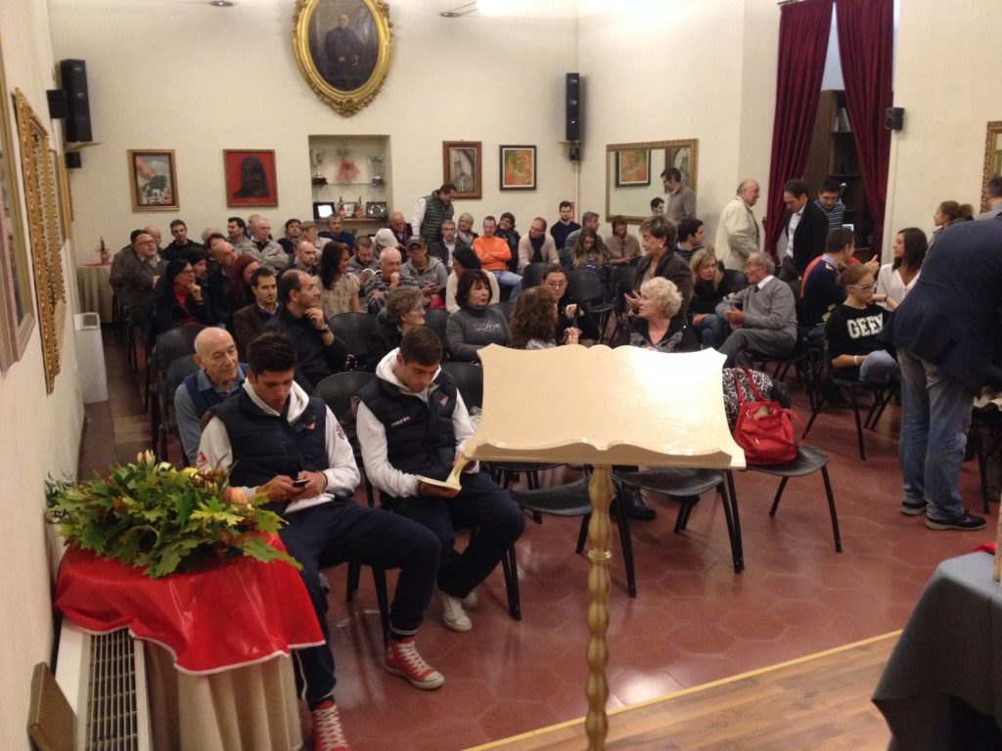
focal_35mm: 35
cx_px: 501
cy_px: 376
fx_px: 1013
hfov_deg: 52.6
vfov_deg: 40.7
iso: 400
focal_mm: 4.28
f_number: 2.4
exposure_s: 1/20
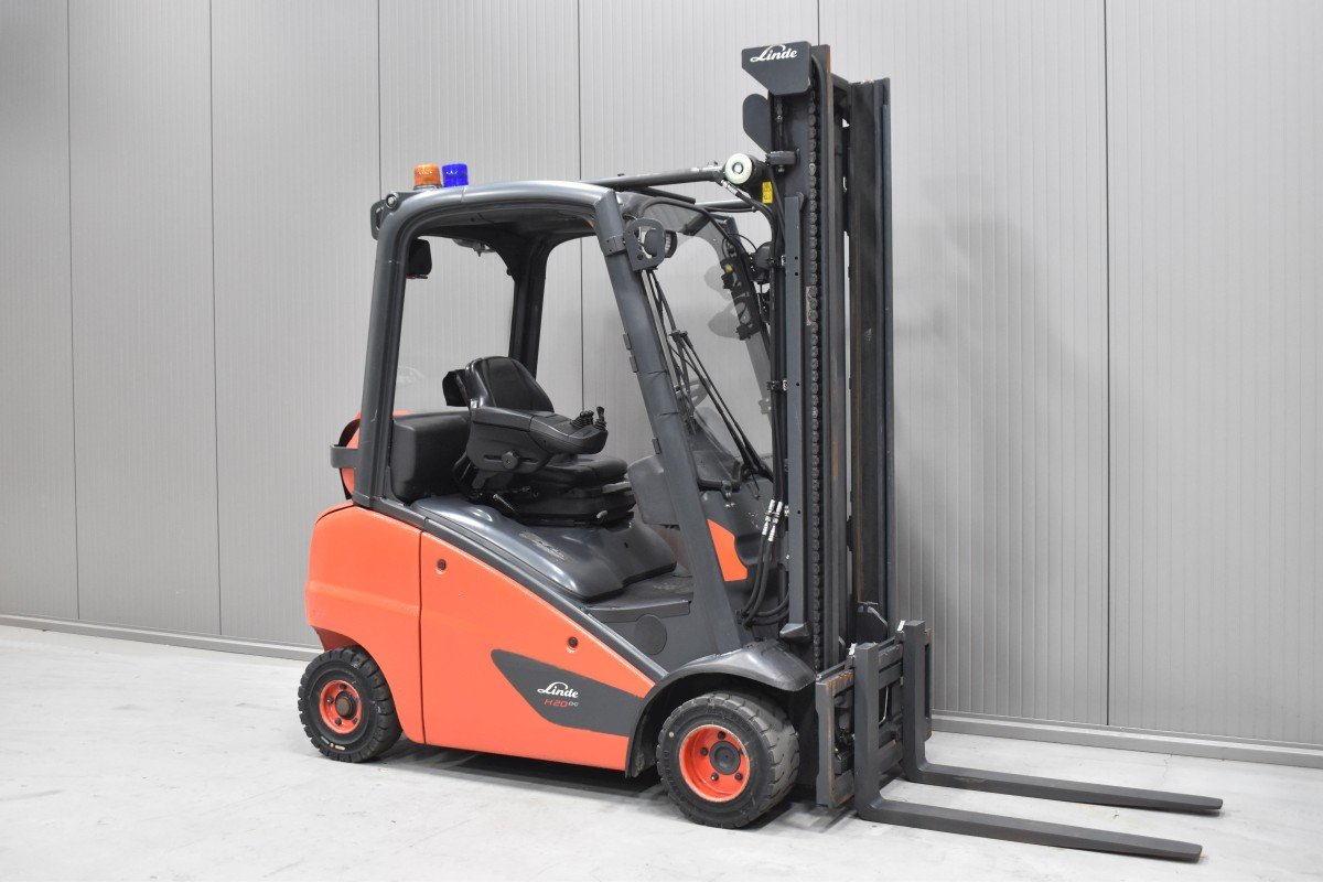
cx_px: 662
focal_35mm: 38
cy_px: 441
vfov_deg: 35.5
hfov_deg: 51.3
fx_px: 1378
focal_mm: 25
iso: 1600
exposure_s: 1/25
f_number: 5
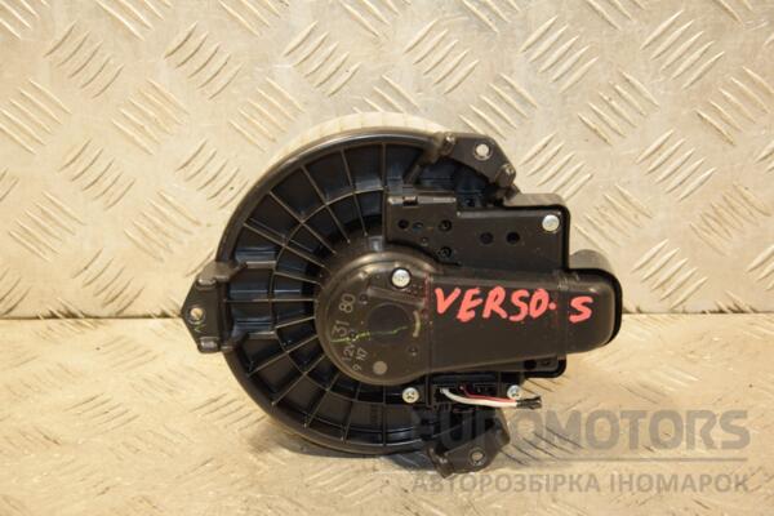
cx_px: 387
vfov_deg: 17.5
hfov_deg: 26.0
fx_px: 1677
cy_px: 258
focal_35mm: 78
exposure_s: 1/80
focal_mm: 52
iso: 800
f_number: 5
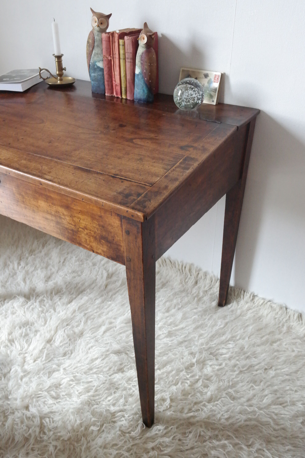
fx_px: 381
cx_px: 152
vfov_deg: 61.9
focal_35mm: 30
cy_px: 229
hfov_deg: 43.6
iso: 3200
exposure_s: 1/30
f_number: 5.6
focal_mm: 20
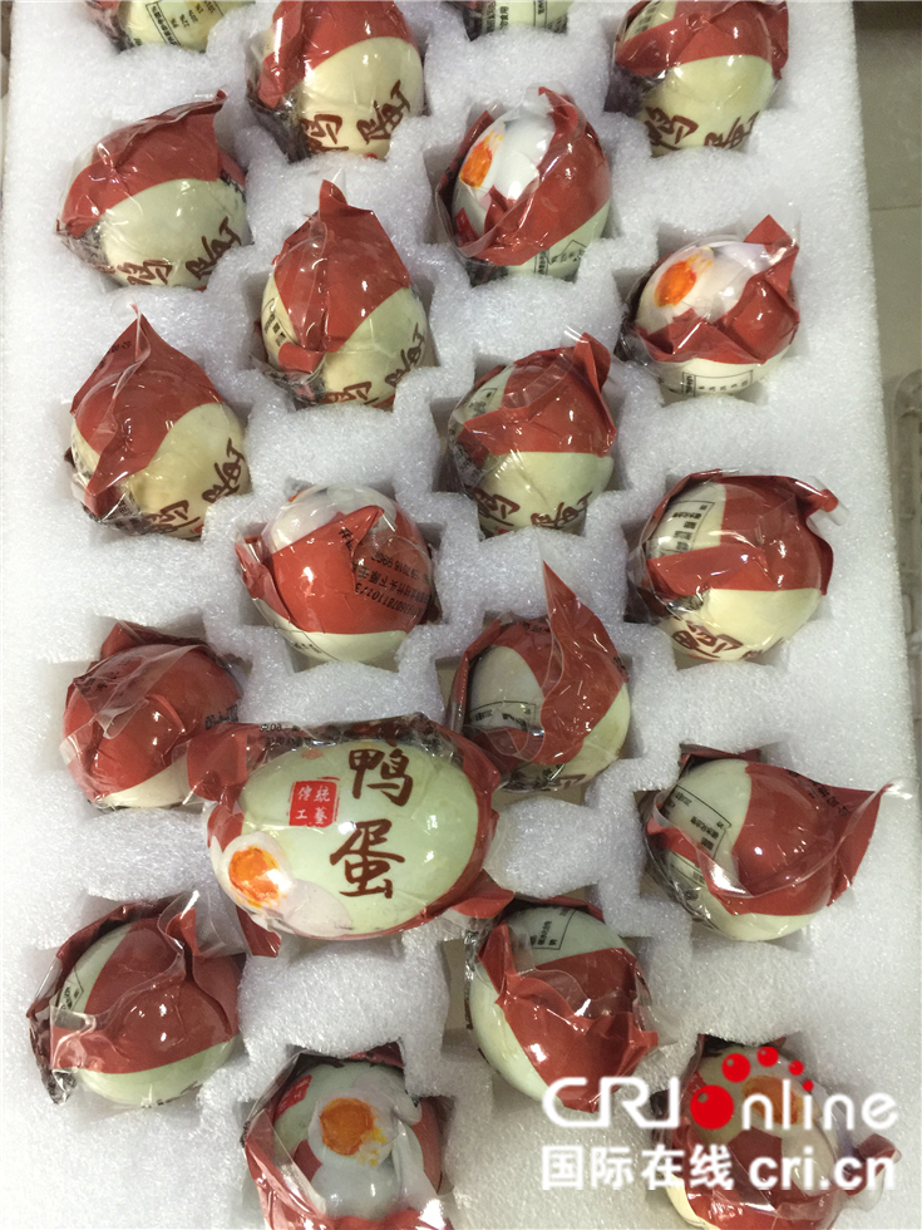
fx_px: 1030
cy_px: 615
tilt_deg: -80.3
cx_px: 461
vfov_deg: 61.7
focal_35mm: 29
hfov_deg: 48.2
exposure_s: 1/10
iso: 100
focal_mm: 4.15
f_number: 2.2
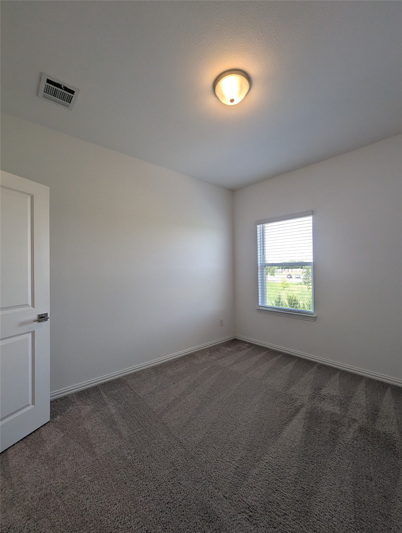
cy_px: 266
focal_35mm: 13
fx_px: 201
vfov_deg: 106.1
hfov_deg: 90.1
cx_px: 201
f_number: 2.2
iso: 64
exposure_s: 1/120
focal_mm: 1.95
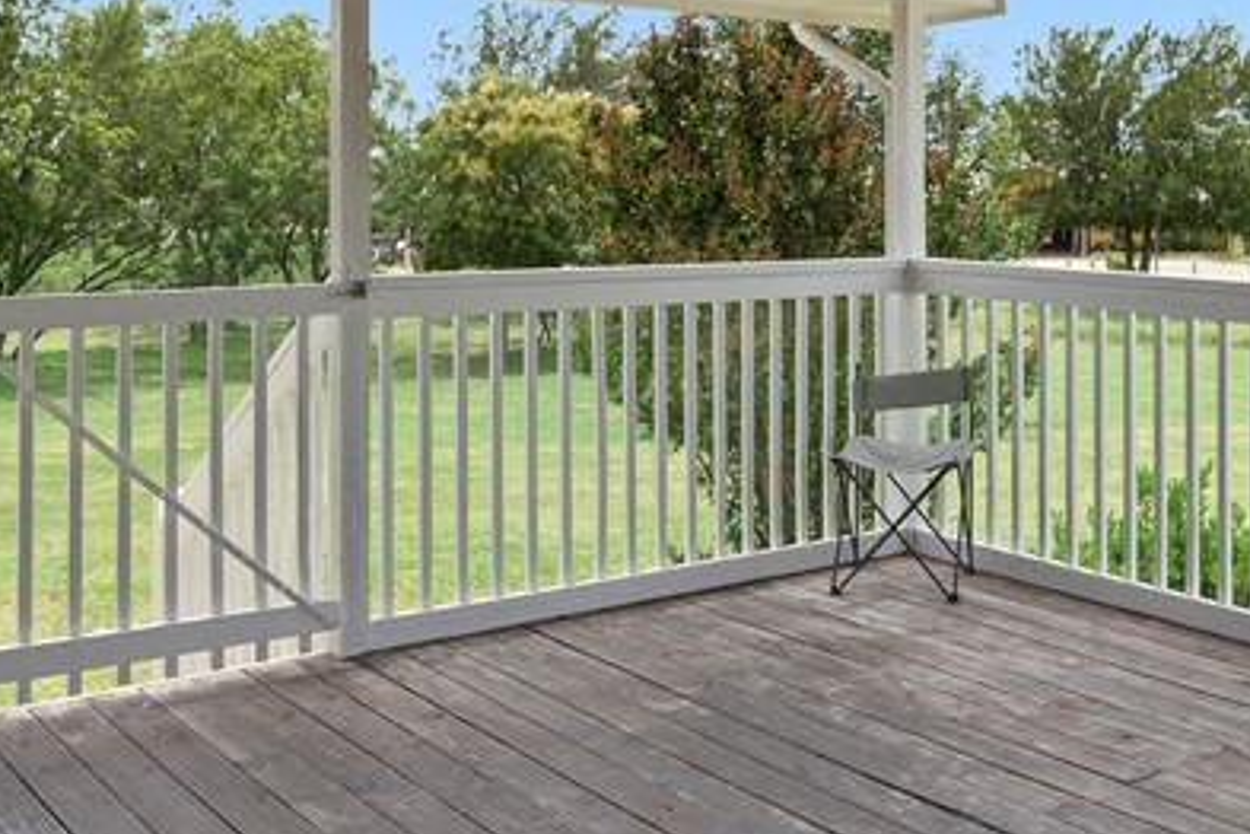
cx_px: 751
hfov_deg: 41.7
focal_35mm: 47
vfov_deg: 28.3
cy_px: 229
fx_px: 1632
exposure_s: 1/30
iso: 640
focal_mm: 17
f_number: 8
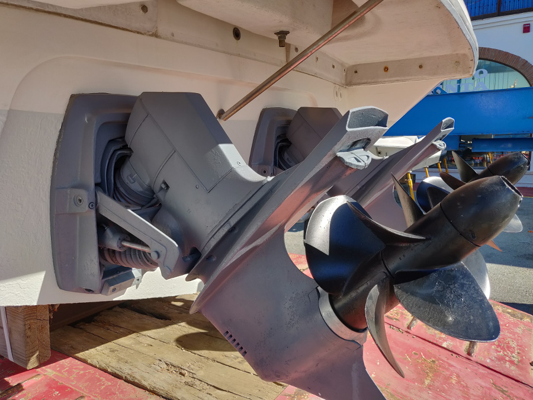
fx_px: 385
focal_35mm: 25
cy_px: 200
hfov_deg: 69.4
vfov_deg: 54.9
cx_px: 266
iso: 100
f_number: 1.7
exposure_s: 1/368
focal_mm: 4.25
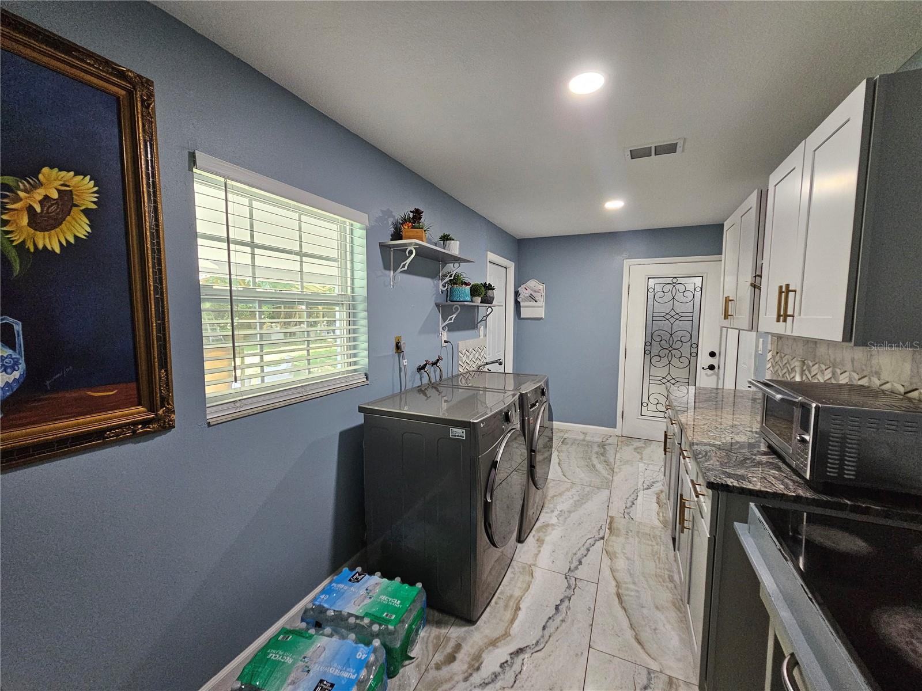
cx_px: 461
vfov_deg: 89.9
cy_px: 346
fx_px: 346
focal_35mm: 13
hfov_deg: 106.2
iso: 500
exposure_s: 1/77
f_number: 2.2
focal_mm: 2.2
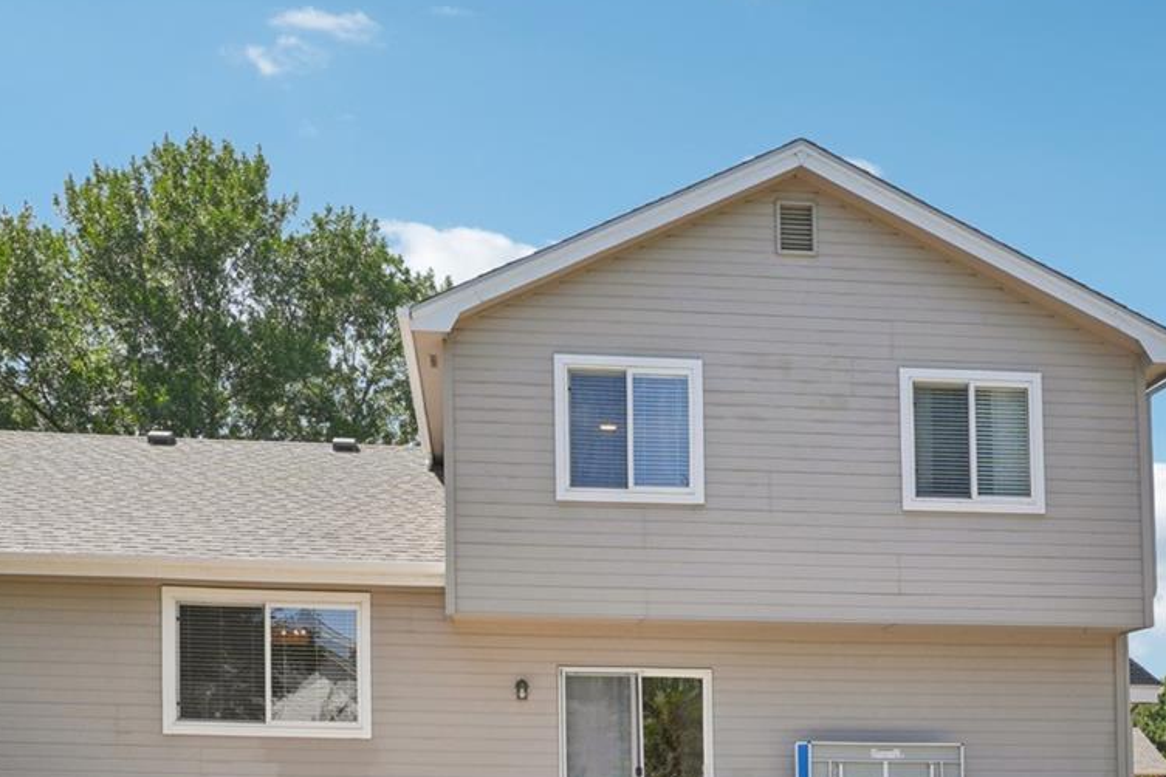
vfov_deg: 36.4
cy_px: 633
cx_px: 559
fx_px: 1136
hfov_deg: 54.3
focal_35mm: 35
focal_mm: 11
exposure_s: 1/350
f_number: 8
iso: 100
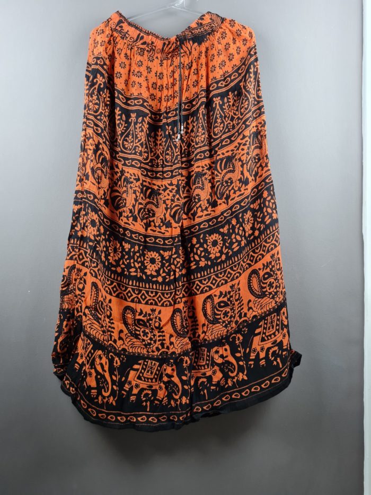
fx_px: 371
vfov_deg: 67.3
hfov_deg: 53.1
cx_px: 186
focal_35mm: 26
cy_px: 248
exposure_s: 1/120
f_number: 1.8
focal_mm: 5.4
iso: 160
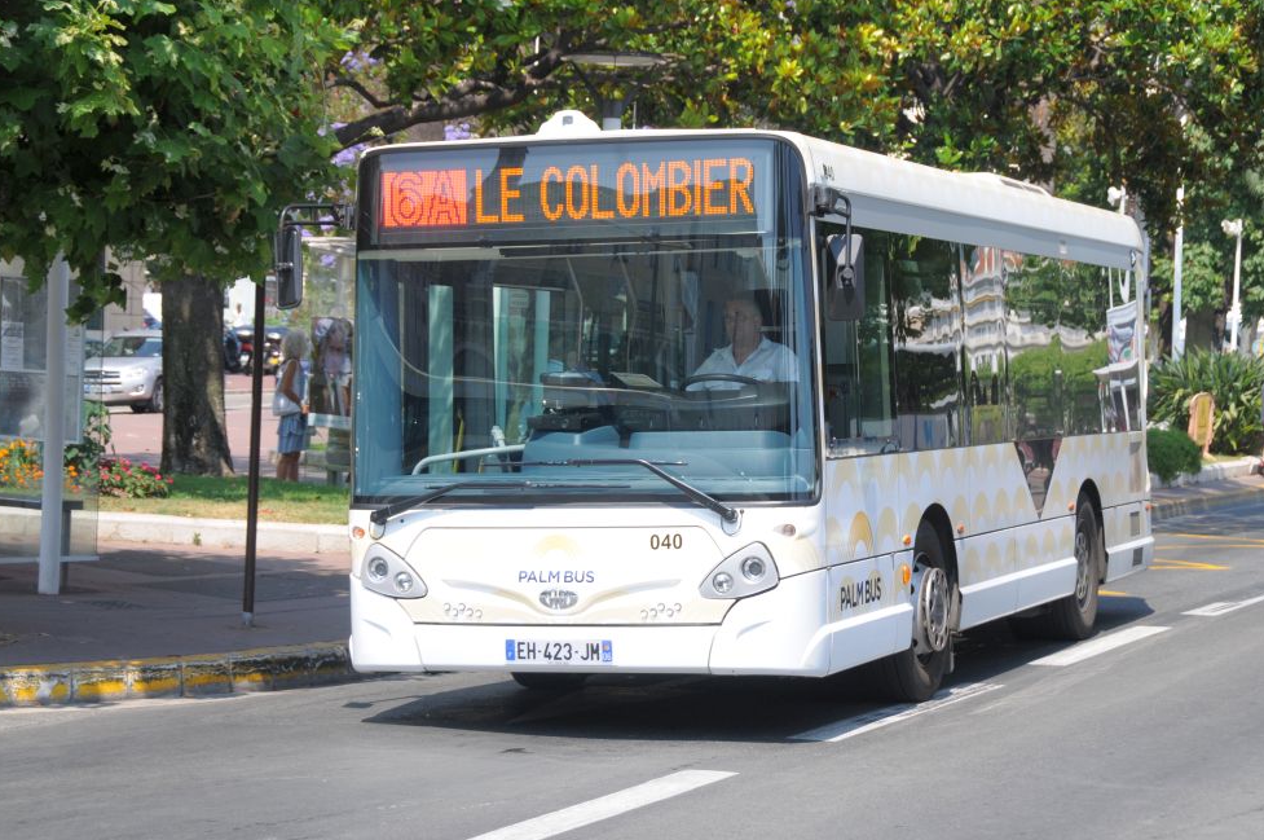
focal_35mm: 88
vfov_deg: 15.5
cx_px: 649
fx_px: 3086
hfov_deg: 23.1
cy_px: 410
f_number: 10
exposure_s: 1/400
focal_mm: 56
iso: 200
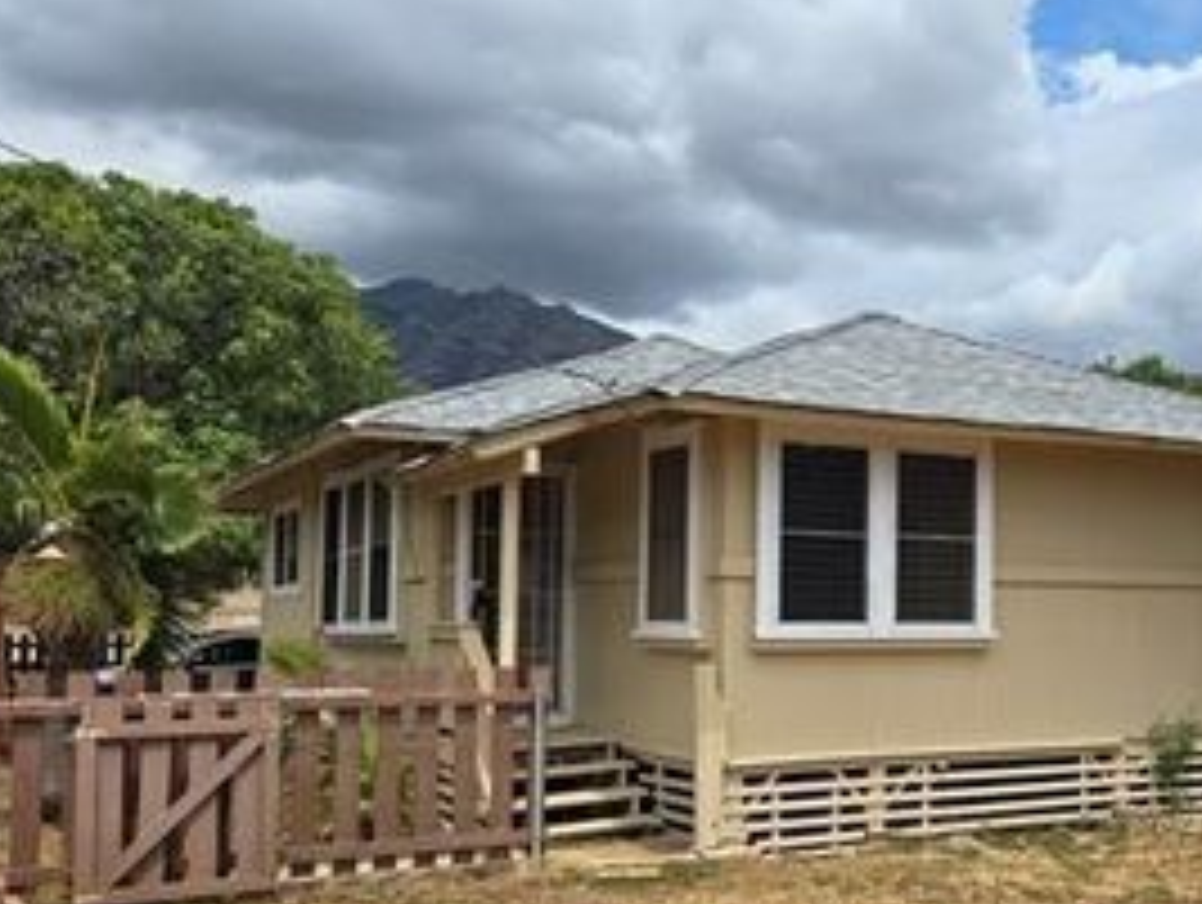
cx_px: 981
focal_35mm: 43
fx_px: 1495
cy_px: 519
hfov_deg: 41.7
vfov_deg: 33.6
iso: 25
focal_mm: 5.4
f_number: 1.8
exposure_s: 1/2593
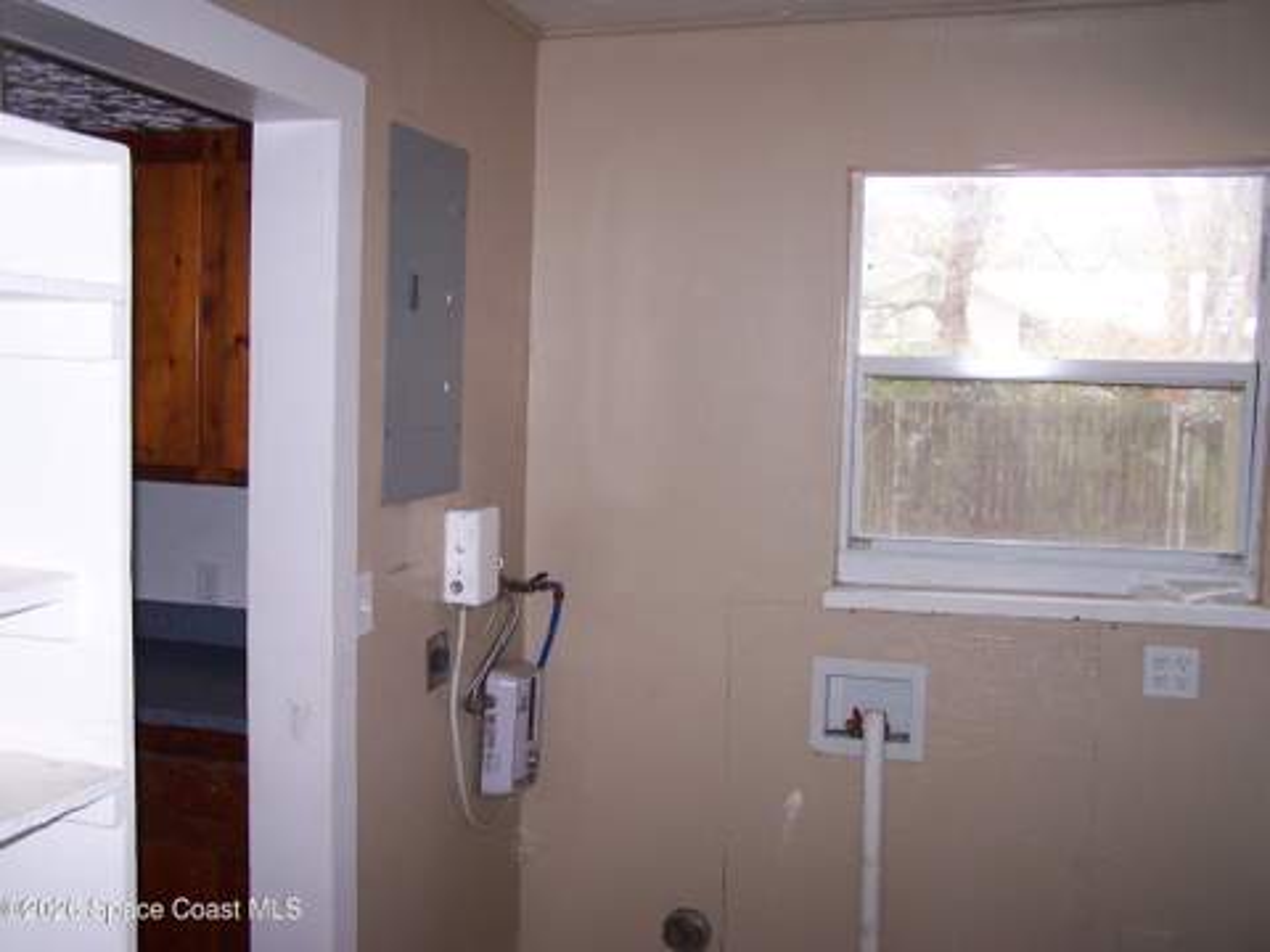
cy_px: 476
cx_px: 635
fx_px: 1394
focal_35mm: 38
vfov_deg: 37.7
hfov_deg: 49.0
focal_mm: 6.3
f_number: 2.8
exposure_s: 1/60
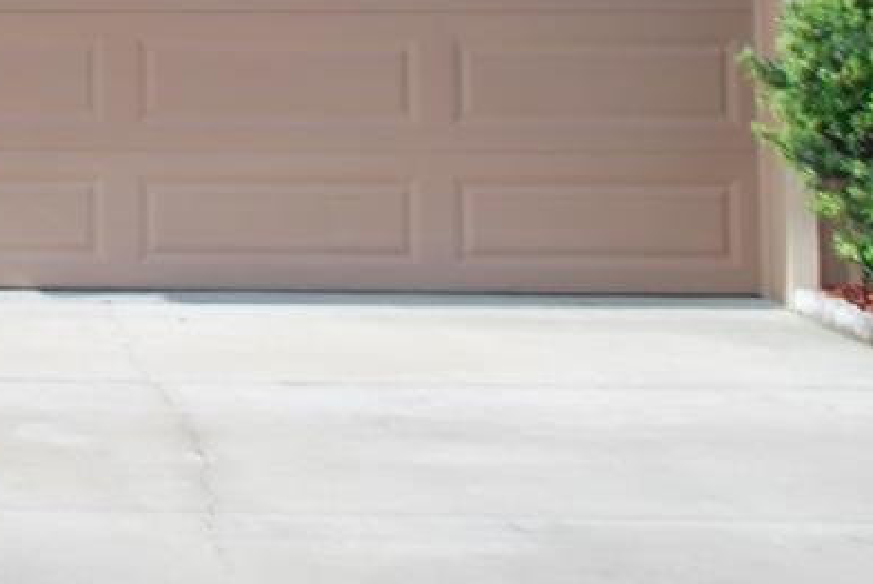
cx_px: -635
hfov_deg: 14.9
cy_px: -289
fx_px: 2962
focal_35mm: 122
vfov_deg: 10.9
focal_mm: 20
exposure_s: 1/200
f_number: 7.1
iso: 100
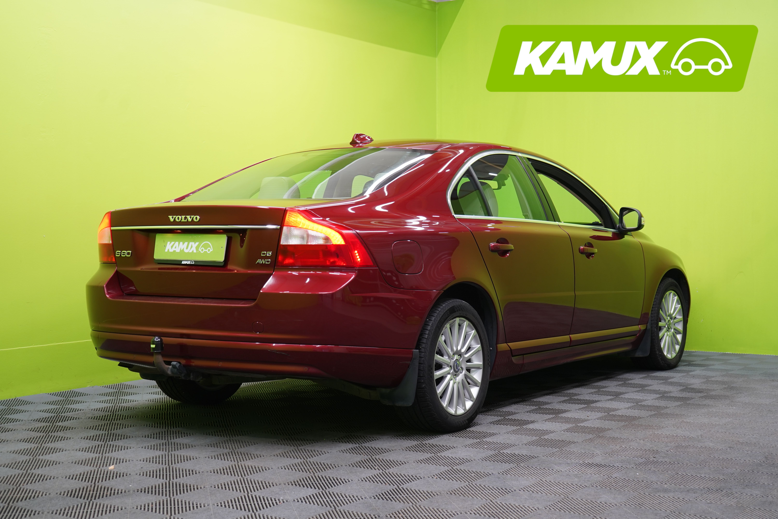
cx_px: 389
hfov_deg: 39.6
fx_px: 1080
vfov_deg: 27.0
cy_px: 260
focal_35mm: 50
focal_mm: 50
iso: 400
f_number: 5
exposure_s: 1/25
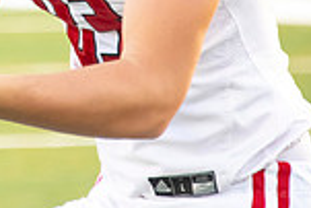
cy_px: -129
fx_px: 8292
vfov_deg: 1.4
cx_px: -101
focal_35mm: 959
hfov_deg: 2.1
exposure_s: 1/640
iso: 4000
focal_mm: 250
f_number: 5.6
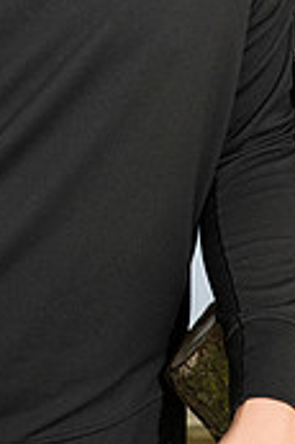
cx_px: 41
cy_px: -131
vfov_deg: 13.6
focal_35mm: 146
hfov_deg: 9.3
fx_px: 1798
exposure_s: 1/160
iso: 500
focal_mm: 56
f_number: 5.6
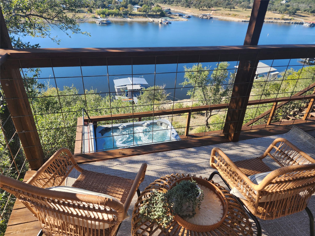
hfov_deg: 73.9
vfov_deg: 58.9
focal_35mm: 23
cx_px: 158
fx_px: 209
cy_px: 118
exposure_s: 1/332
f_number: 1.8
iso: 12
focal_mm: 6.4
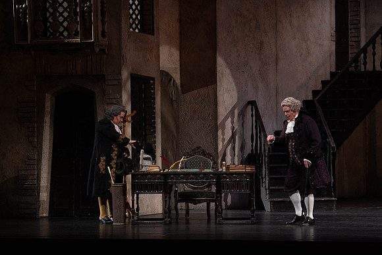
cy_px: 128
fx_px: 1358
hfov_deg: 16.0
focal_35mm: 128
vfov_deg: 10.7
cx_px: 191
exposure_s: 1/250
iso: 3200
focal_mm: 128
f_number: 8
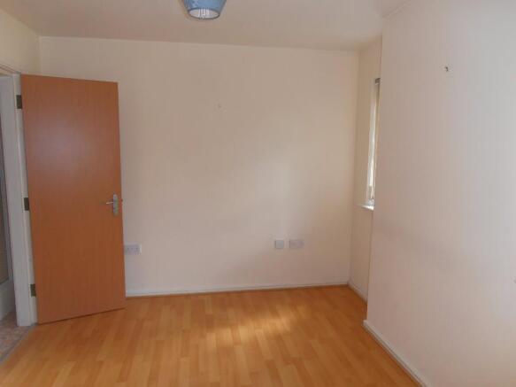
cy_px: 194
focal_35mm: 24
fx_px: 358
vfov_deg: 56.8
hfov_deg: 71.6
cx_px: 258
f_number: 3
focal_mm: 4.2
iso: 125
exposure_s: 1/30
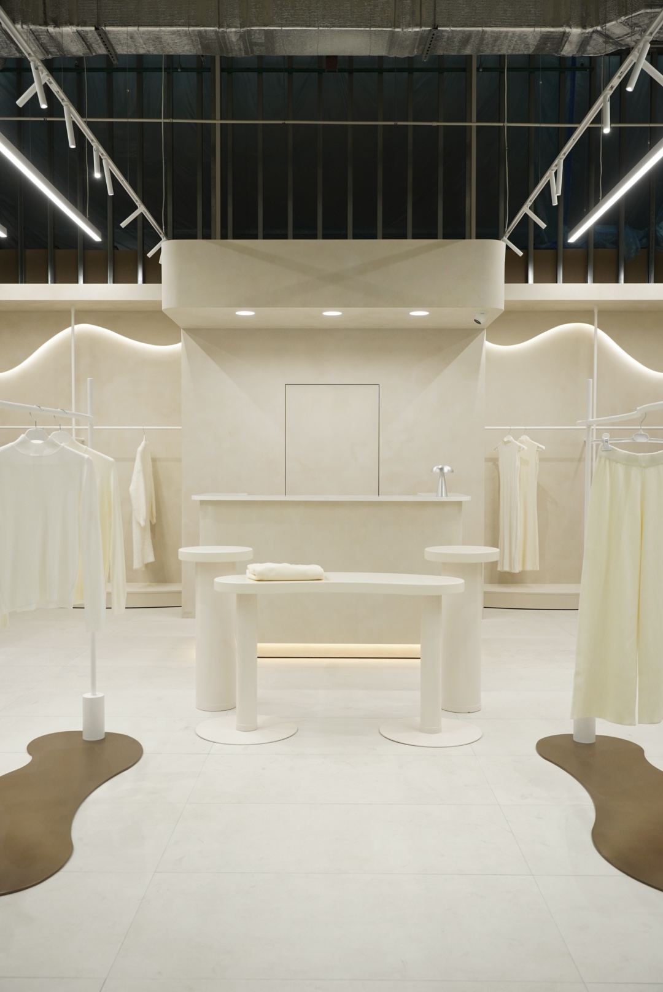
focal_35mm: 32
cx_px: 332
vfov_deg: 58.7
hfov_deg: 41.2
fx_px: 882
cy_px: 496
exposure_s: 1/125
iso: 1000
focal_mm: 32
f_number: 5.6
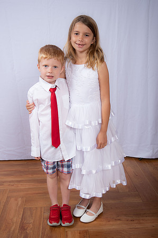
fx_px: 297
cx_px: 79
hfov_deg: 29.8
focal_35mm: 45
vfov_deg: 43.6
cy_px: 119
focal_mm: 45
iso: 250
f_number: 7.1
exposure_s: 1/160
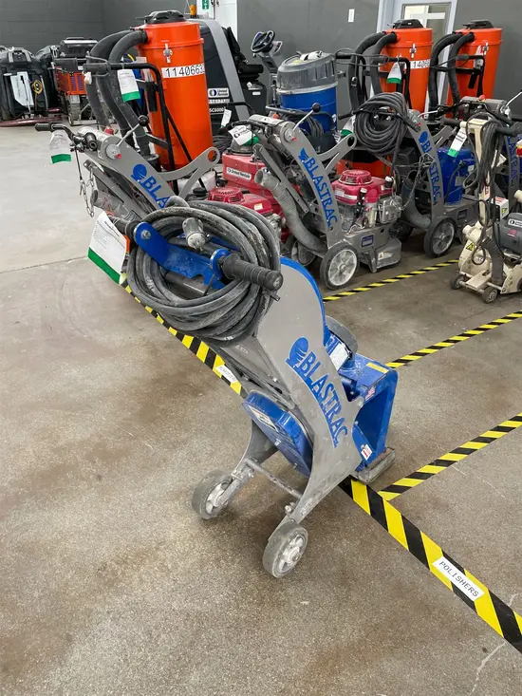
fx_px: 523
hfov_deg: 53.1
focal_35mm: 26
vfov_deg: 67.3
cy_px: 348
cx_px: 261
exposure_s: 1/60
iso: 160
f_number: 1.6
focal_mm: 4.2
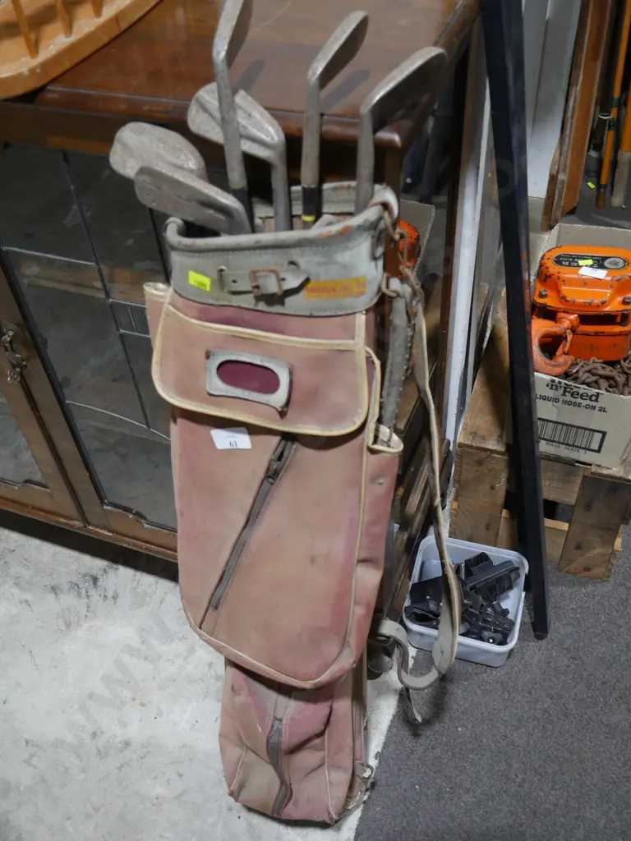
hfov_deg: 44.2
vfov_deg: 56.8
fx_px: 778
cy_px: 420
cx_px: 316
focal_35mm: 32
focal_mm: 16
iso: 320
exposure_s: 1/60
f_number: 3.6
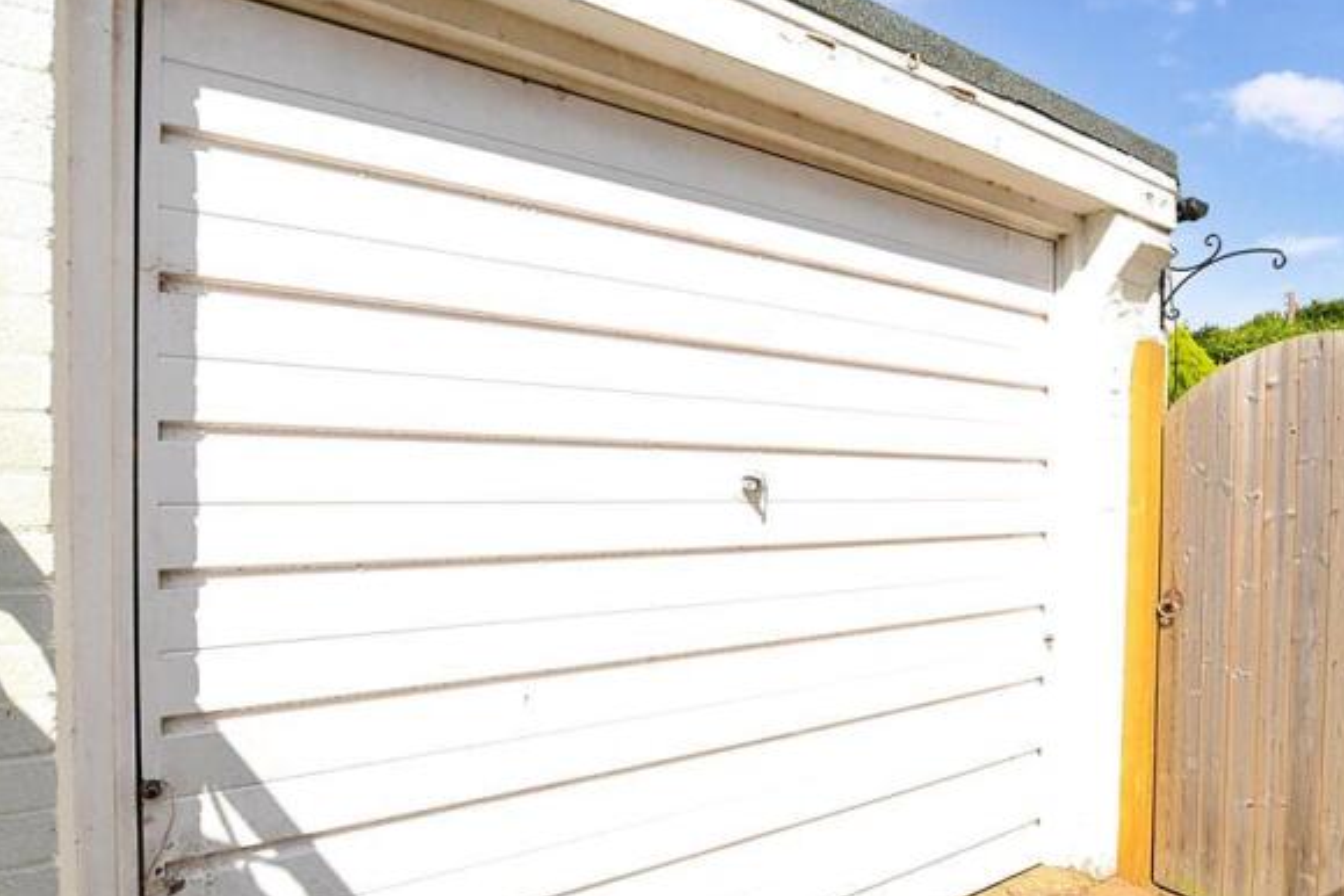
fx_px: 635
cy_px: 410
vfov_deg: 70.3
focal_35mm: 17
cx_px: 669
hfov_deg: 93.3
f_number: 22
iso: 100
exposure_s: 1/15
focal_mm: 10
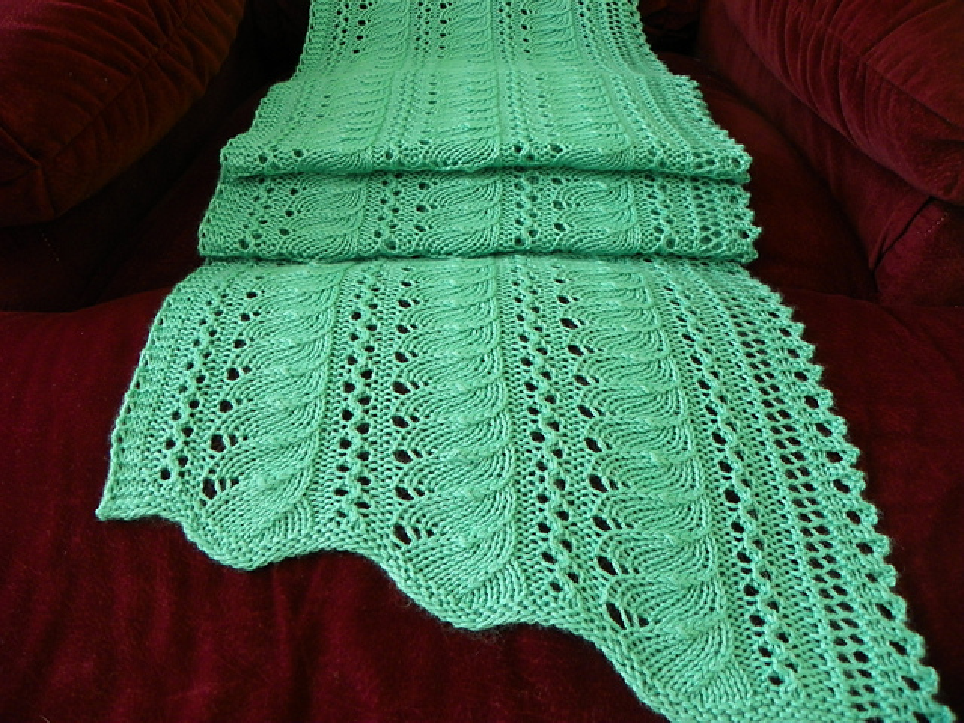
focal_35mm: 26
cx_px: 482
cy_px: 362
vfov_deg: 53.1
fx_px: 724
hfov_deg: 67.3
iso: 100
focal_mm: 4.6
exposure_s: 1/30
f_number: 2.8
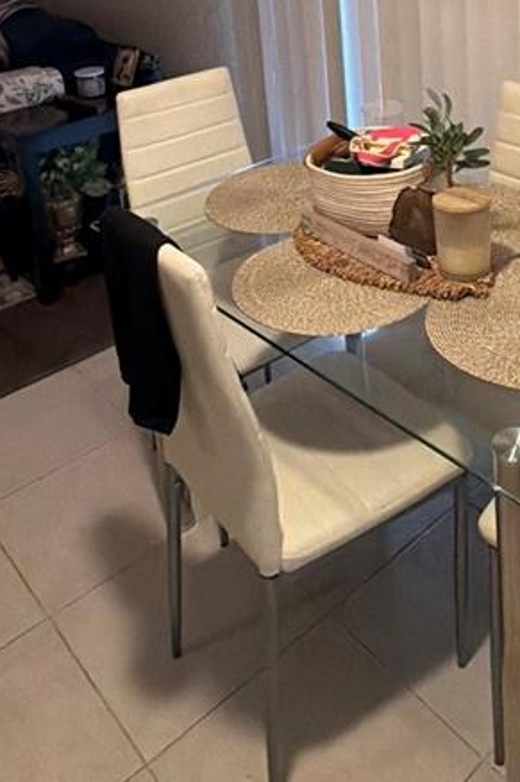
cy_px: 55
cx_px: 393
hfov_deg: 32.7
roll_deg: +2.3
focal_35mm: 40
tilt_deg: -13.9
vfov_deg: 43.6
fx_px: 867
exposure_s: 1/60
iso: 800
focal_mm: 2.22
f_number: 2.2
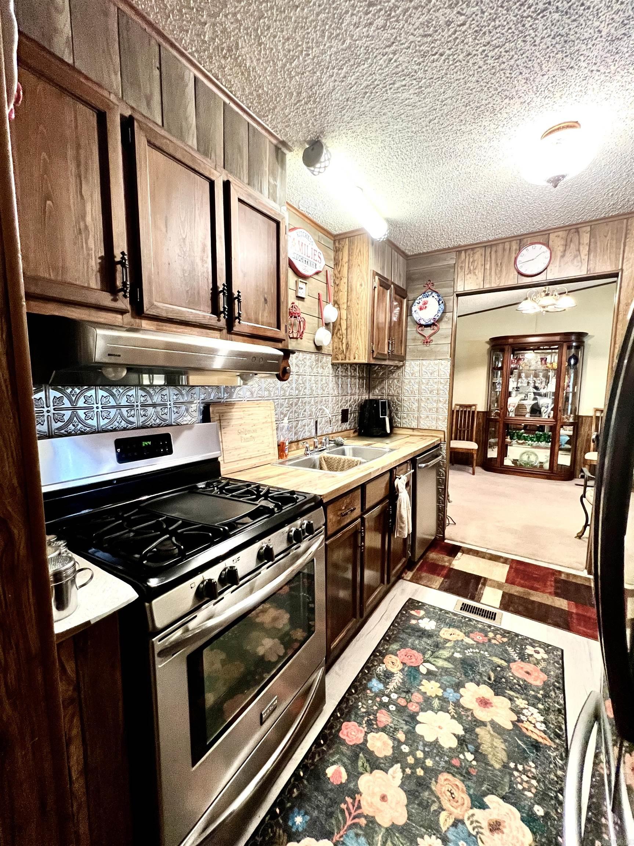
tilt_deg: -6.4
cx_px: 317
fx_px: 318
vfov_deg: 106.2
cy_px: 423
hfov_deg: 89.9
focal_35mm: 13
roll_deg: -2.8
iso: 500
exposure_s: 1/60
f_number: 1.8
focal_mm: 1.57
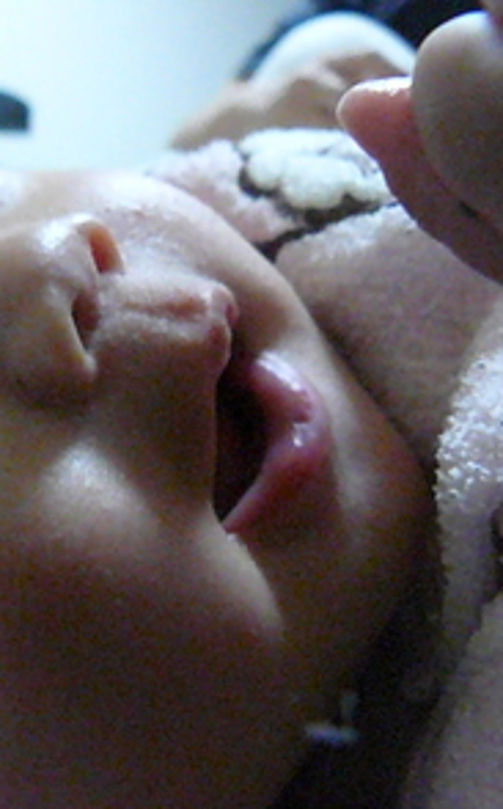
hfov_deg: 24.1
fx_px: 1144
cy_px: 410
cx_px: 44
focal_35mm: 52
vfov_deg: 38.9
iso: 3200
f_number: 2.8
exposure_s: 1/100
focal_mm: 6
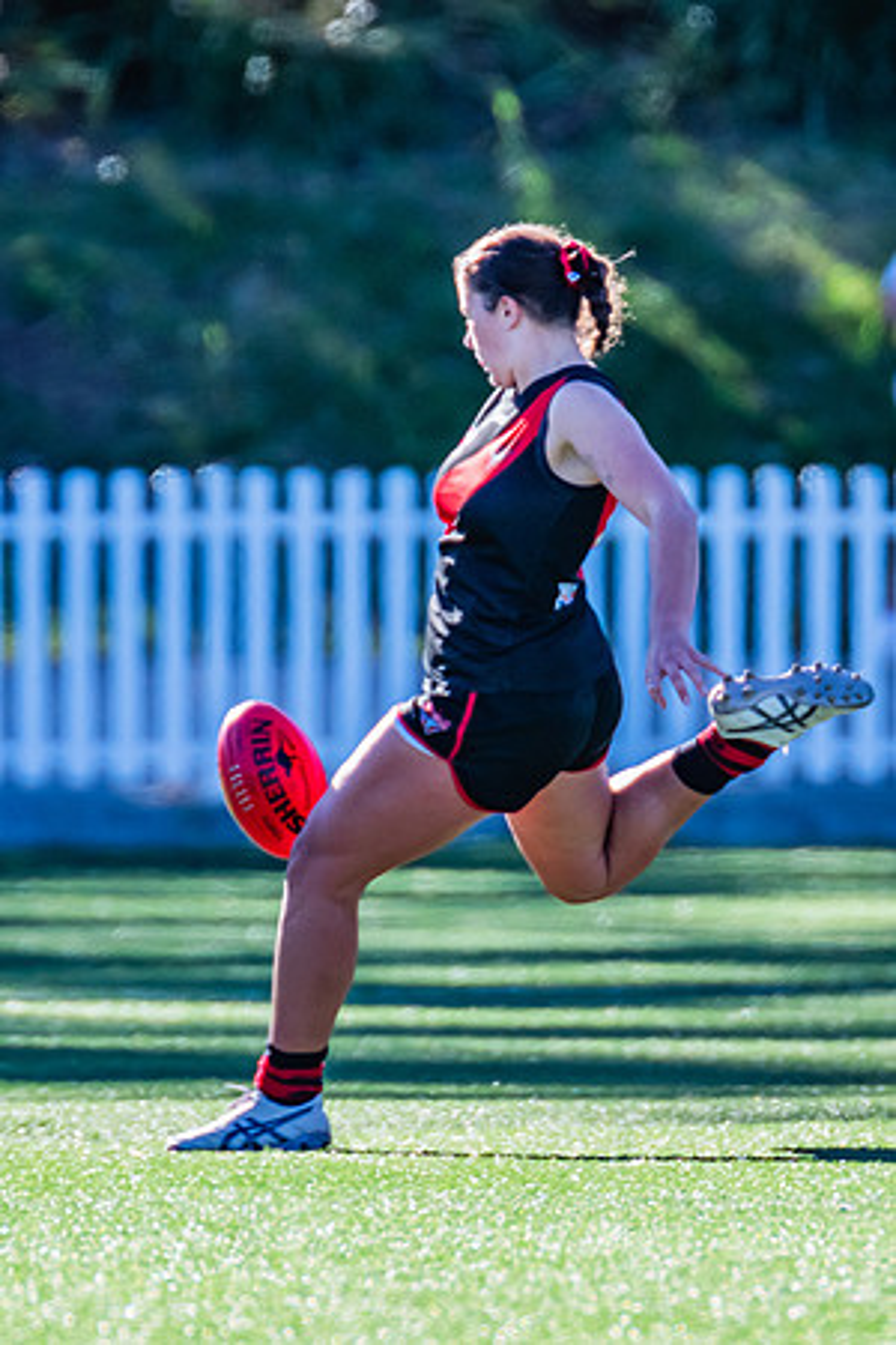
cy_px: 619
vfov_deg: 1.7
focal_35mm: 1194
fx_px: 44578
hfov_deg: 1.2
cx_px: 399
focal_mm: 600
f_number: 7.1
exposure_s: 1/1250
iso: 800
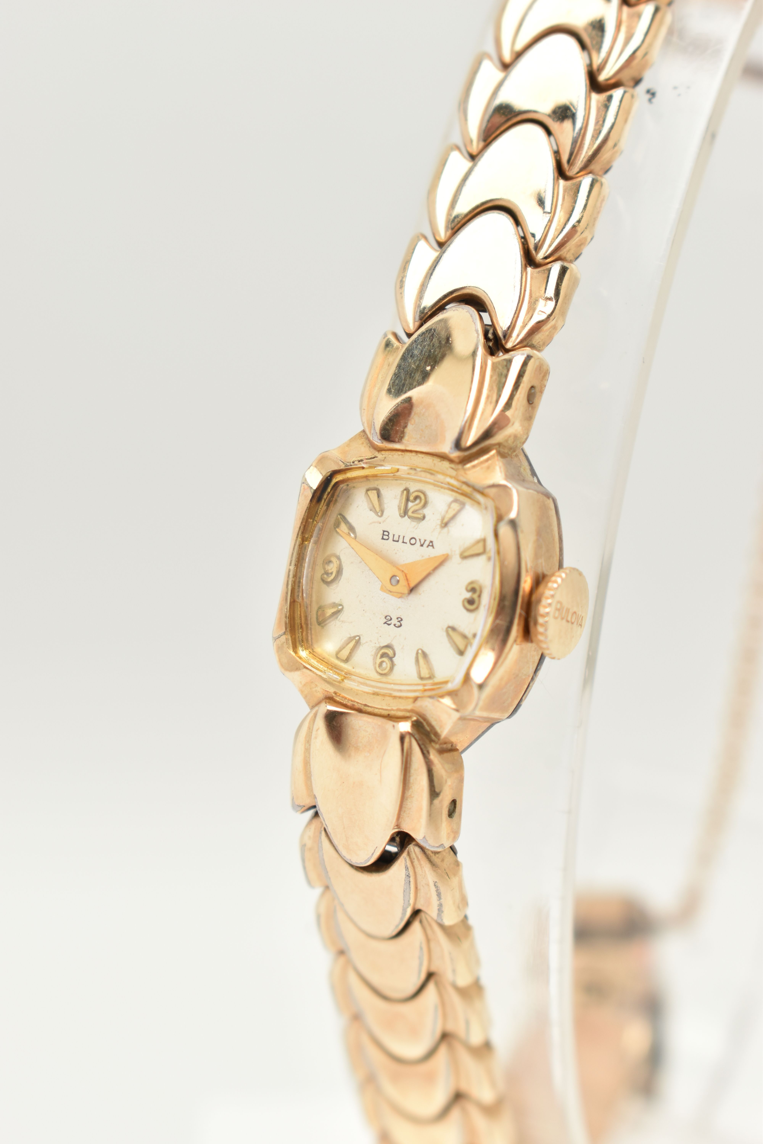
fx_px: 2623
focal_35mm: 82
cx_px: 382
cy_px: 572
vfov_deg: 24.6
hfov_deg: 16.6
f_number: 10
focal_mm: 55
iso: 400
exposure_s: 1/100
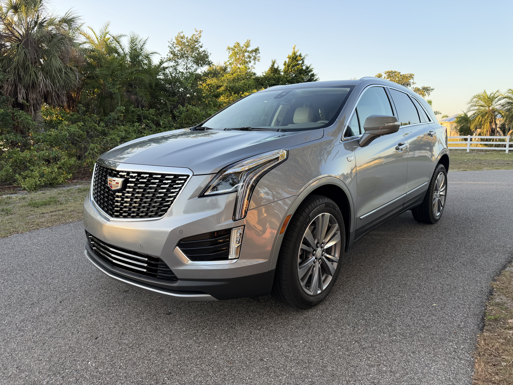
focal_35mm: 24
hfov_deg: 71.6
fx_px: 356
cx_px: 256
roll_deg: -0.3
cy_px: 192
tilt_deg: -7.6
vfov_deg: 56.8
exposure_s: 1/414
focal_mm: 6.76
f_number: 1.78
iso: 100
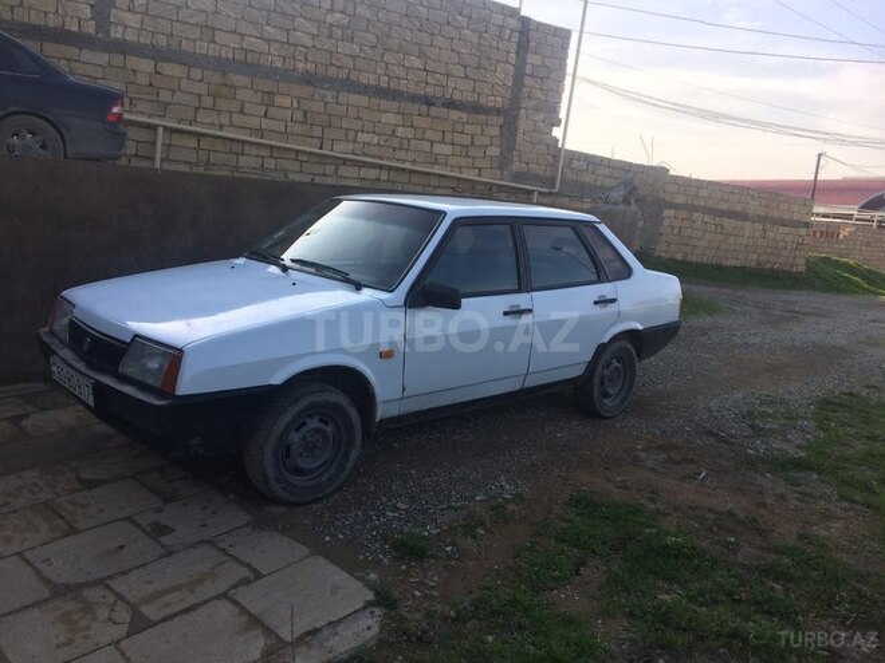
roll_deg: -5.5
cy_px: 332
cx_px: 442
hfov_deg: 61.7
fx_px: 741
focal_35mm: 29
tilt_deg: -7.5
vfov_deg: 48.2
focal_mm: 4.15
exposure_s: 1/954
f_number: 2.2
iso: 32
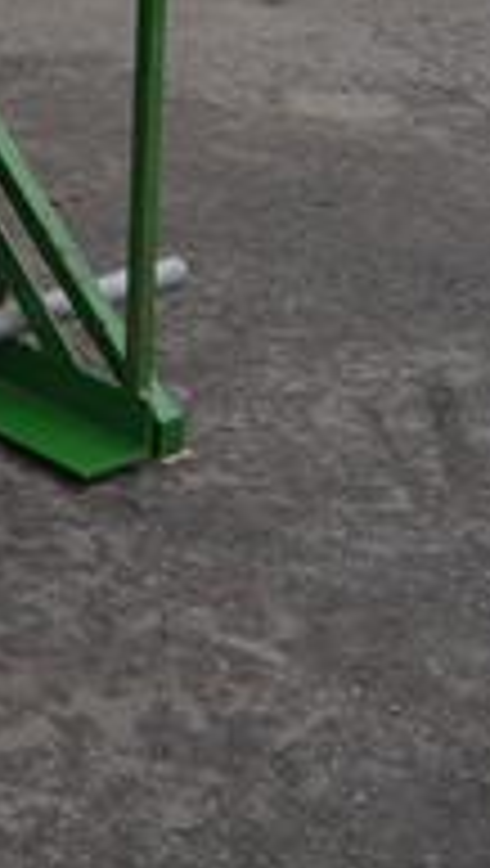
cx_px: -524
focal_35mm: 101
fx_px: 2326
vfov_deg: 19.8
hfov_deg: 10.9
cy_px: -189
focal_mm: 14
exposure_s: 1/60
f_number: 3.5
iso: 250
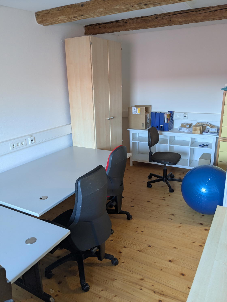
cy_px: 151
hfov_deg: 51.4
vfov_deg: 65.3
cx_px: 114
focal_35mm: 27
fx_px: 236
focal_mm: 4.38
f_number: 1.73
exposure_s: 1/25
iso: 84
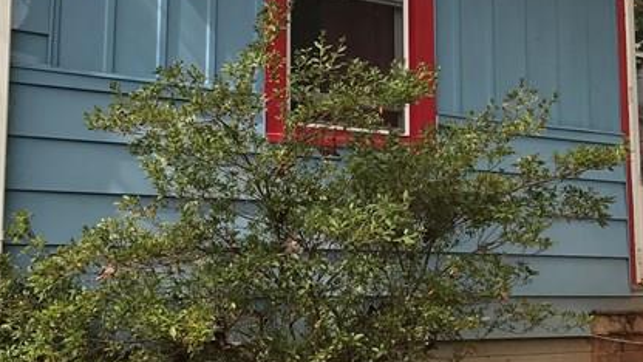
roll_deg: -0.5
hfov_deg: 28.2
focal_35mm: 75
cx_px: 379
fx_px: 1279
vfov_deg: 16.0
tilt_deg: +11.8
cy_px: 56
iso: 20
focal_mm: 3.99
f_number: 1.8
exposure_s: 1/496
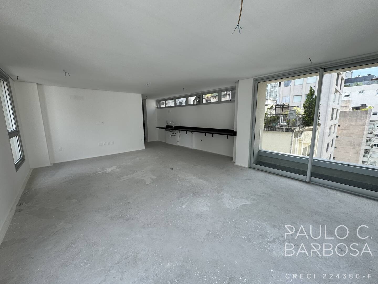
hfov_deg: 102.1
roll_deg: +1.2
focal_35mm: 14
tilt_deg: -9.9
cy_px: 142
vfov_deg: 85.7
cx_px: 189
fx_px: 153
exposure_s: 1/312
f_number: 2.2
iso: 40
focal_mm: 2.22
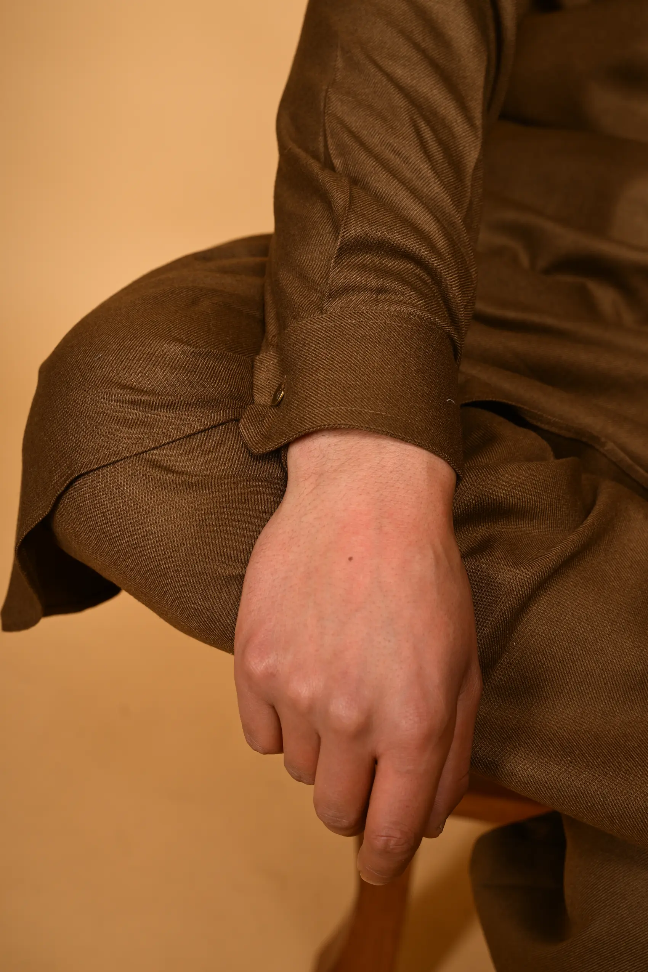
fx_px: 1566
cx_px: 324
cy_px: 486
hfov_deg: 23.4
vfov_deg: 34.5
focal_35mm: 58
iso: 160
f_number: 6.3
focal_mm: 58
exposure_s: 1/200
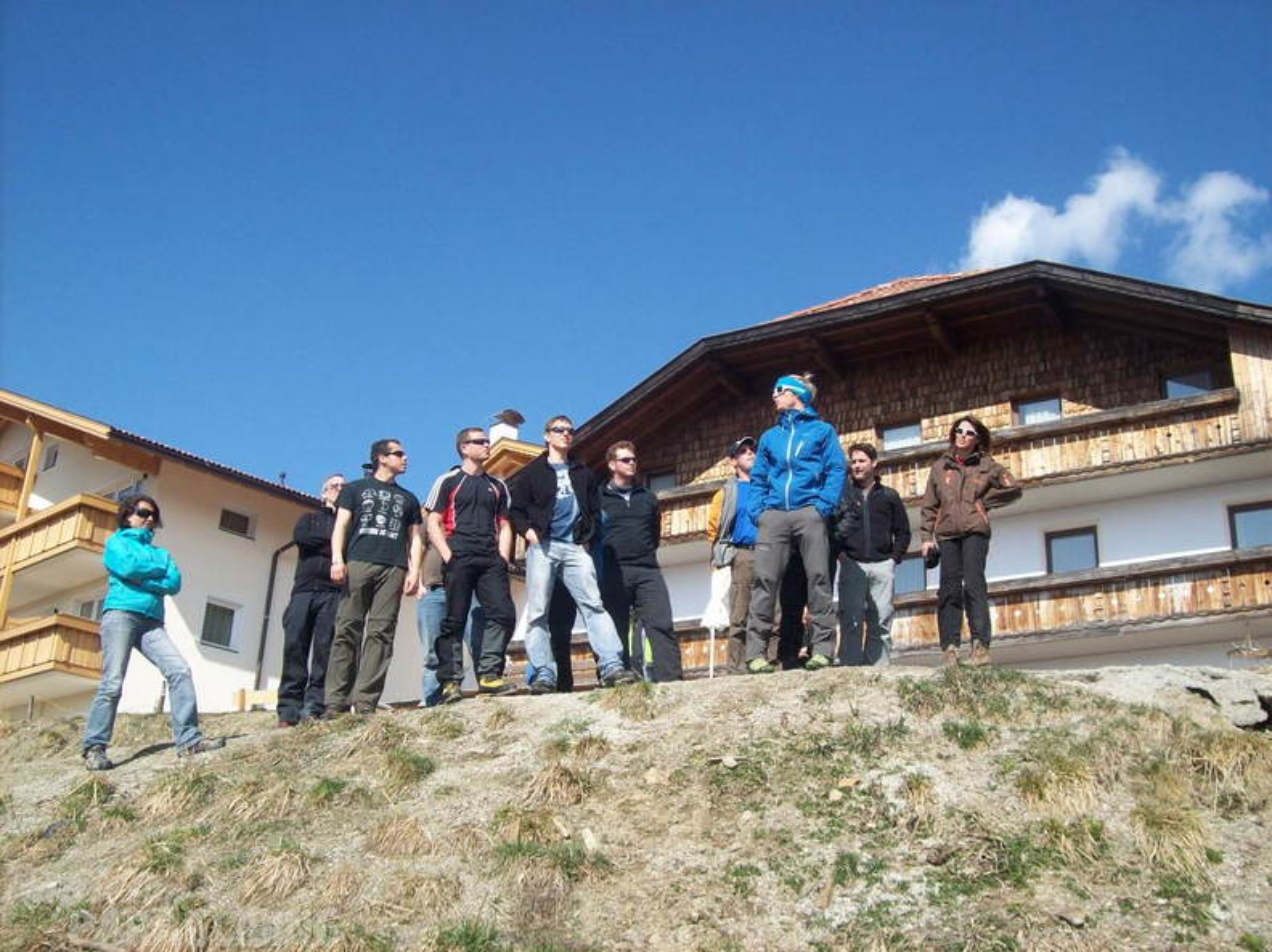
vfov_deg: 39.6
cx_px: 636
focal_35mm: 36
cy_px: 476
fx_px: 1322
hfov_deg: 51.4
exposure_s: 1/450
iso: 80
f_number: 4.8
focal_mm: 6
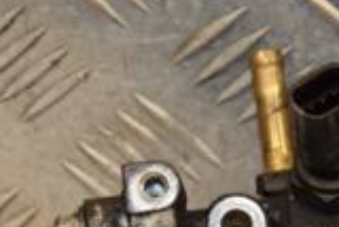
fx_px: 3967
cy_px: 344
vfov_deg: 3.3
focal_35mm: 421
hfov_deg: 4.9
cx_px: 364
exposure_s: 1/160
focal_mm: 75
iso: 800
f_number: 5.3
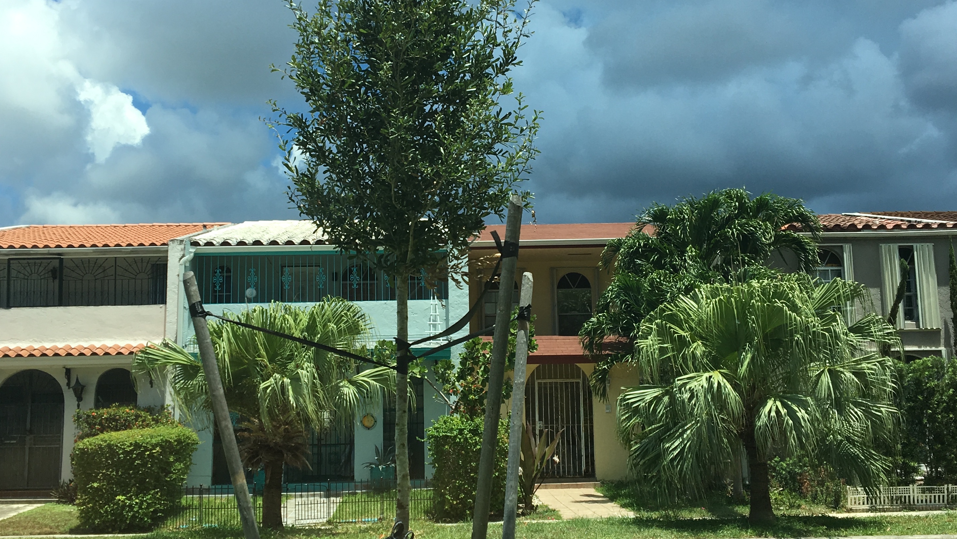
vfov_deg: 27.1
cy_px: 260
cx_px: 460
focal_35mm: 44
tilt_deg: +9.7
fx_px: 1117
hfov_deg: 46.4
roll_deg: +3.8
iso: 25
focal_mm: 4.15
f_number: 2.2
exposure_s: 1/1261
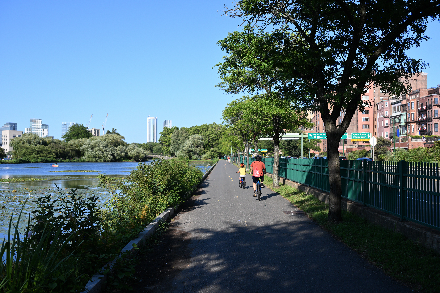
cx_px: 220
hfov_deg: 49.6
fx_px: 477
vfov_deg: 34.2
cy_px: 146
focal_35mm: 39
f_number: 5.6
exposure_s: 1/250
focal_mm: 39
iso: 64
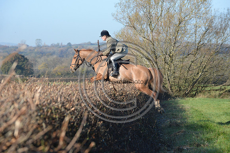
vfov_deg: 8.1
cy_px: 76
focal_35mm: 170
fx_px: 1085
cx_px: 115
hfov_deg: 12.1
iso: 1000
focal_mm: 170
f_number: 7.1
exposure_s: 1/1250
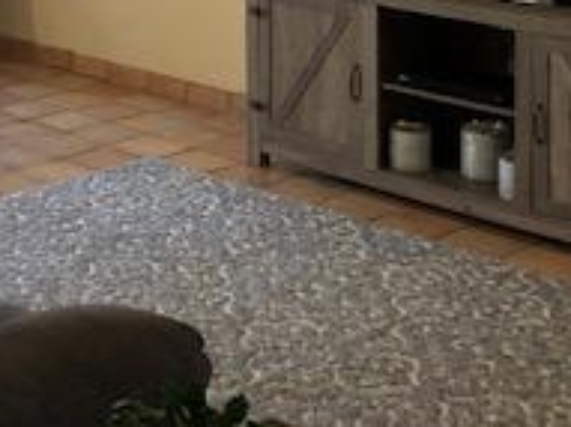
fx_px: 1550
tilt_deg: -4.1
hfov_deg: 20.1
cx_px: -27
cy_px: -215
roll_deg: +1.0
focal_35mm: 94
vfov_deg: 14.6
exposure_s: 1/15
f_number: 1.8
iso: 64
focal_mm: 4
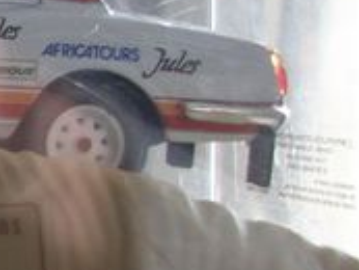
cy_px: 116
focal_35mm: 179
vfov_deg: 8.3
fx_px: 1858
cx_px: -515
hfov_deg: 9.7
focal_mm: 5.7
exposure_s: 1/201
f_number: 2.9
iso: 80
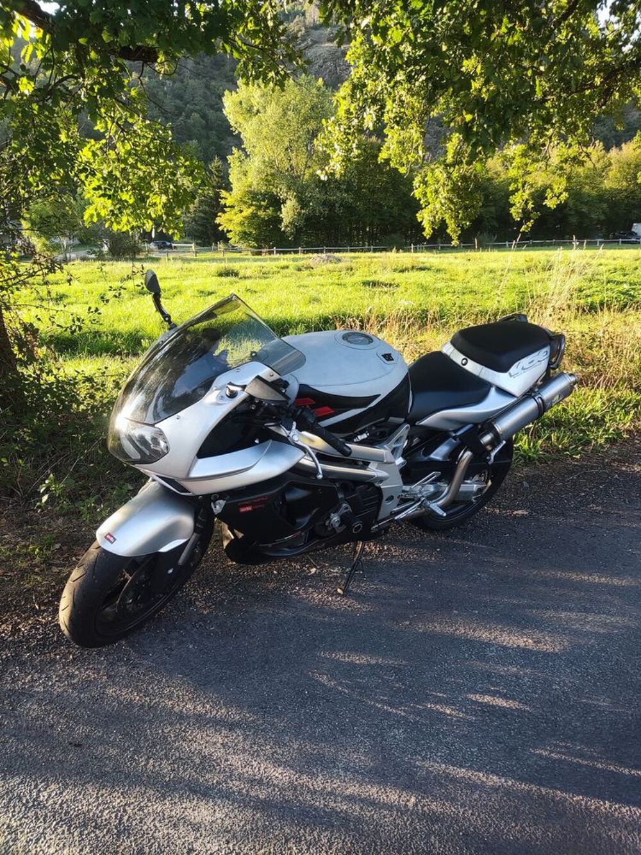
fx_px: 617
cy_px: 428
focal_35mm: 25
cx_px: 320
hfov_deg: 54.9
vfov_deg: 69.4
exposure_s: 1/100
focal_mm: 4.71
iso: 51
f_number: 1.79
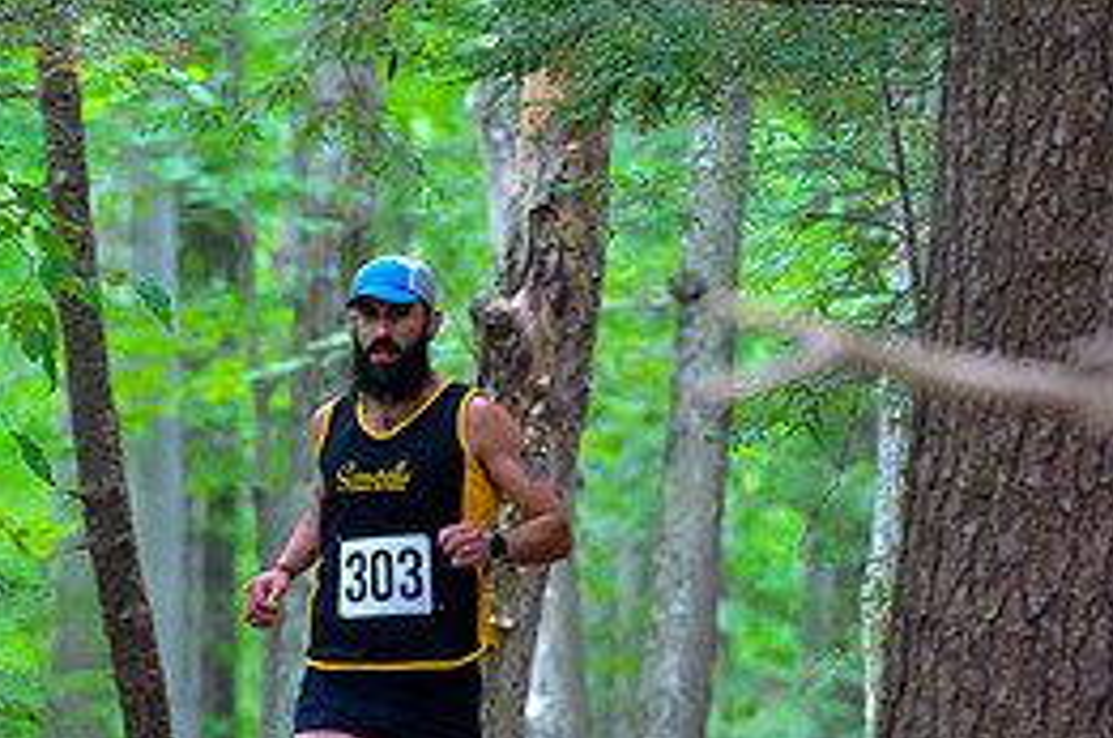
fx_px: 13733
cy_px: 375
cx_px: 648
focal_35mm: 445
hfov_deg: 4.6
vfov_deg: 3.1
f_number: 4
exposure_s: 1/200
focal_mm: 200
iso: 8000
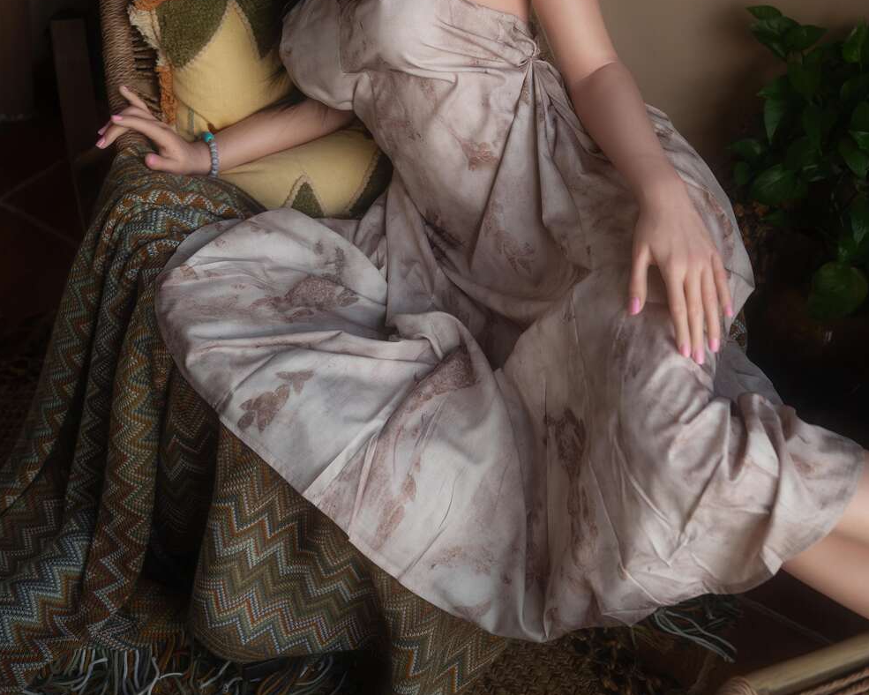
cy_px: 140
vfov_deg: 29.6
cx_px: 438
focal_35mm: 50
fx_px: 1286
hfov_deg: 37.3
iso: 100
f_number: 2.8
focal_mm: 35
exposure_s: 1/125
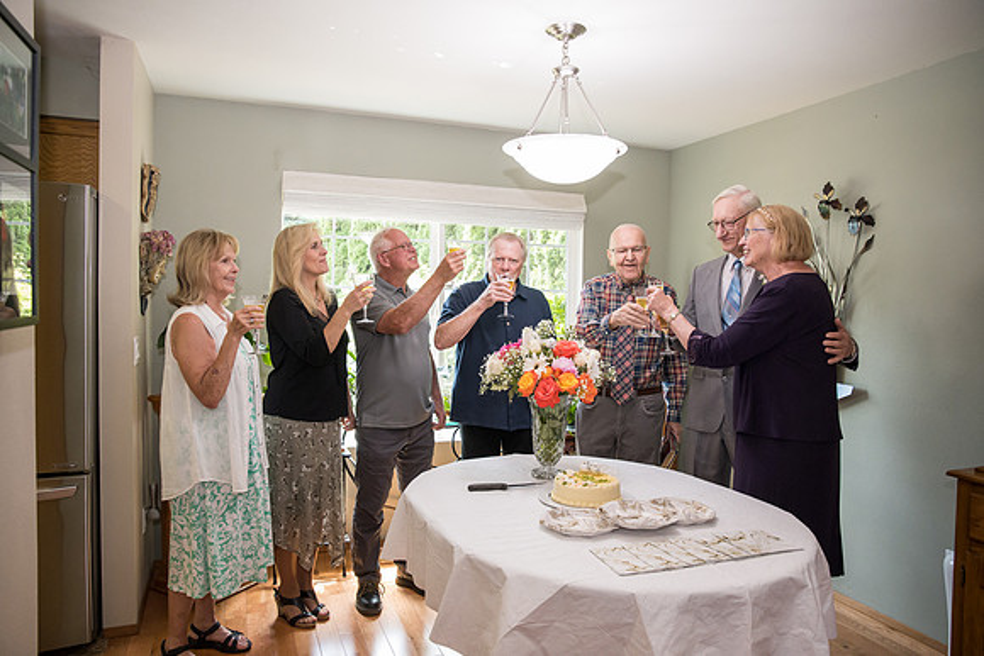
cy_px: 328
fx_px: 656
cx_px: 492
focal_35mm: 24
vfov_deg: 53.2
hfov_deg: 73.7
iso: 2500
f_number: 4
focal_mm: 24
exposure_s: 1/320
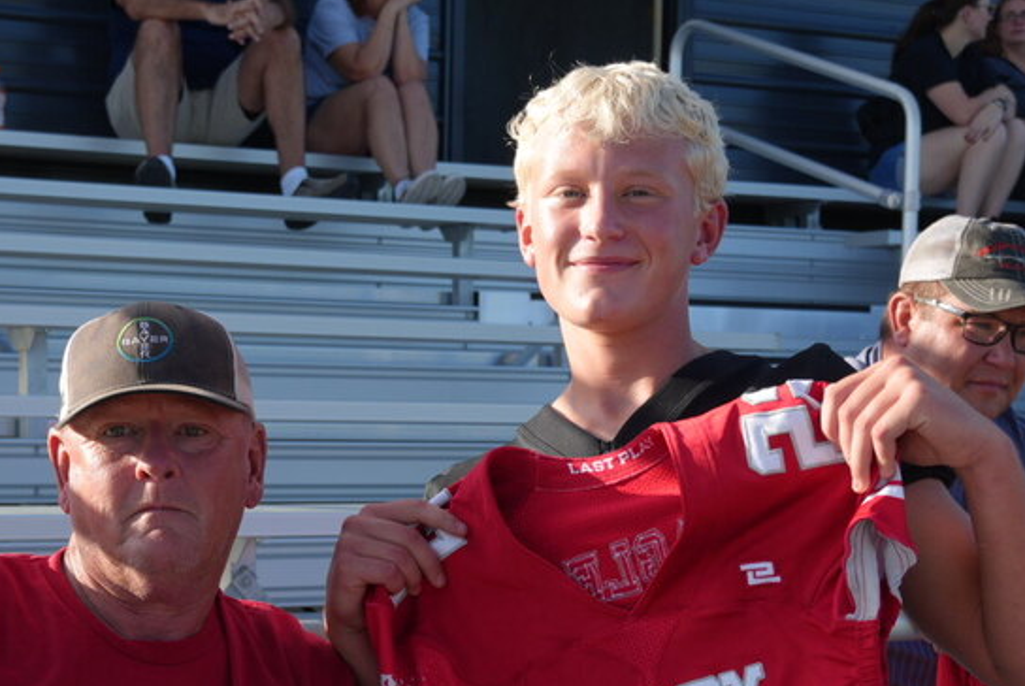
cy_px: 614
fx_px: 2252
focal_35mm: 79
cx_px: 377
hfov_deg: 25.6
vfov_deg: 17.1
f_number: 4.5
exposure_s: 1/400
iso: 100
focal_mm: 28
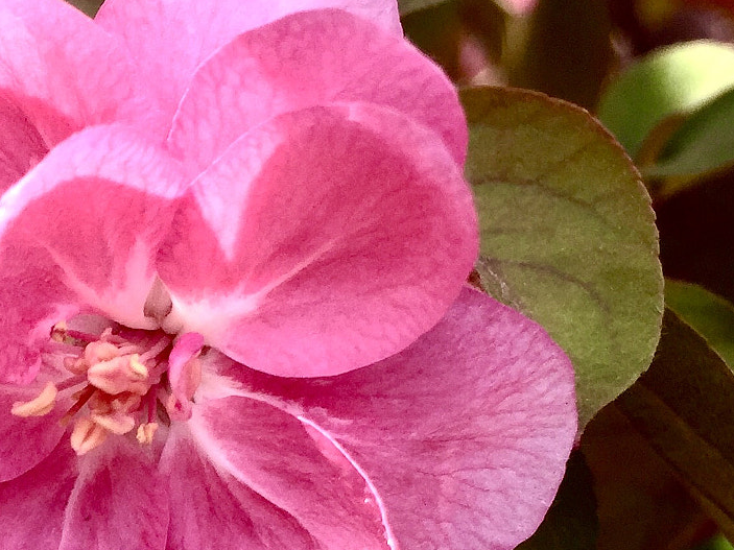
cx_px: 172
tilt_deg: -10.3
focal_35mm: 66
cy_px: 516
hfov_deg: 28.9
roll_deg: -5.8
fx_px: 1399
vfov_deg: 21.6
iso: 32
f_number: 2.2
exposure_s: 1/449
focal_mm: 4.15
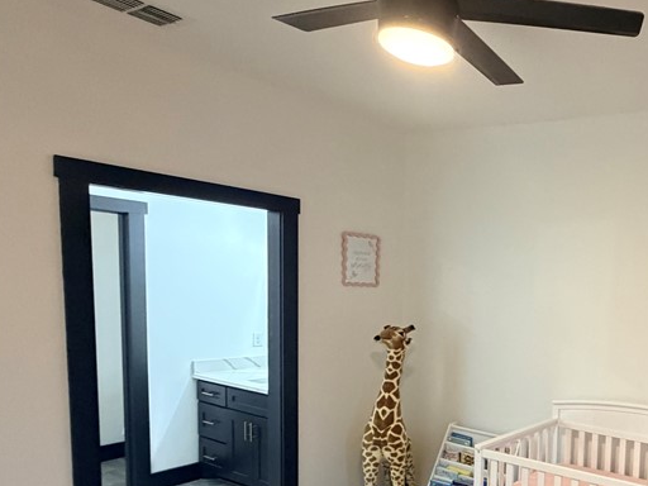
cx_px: 635
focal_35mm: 28
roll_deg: -3.3
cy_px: 337
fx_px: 524
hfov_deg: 51.9
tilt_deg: -5.4
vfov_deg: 48.6
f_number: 2.2
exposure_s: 1/60
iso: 500
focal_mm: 2.22
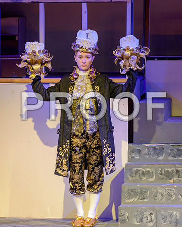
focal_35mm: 326
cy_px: 96
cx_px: 23
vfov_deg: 5.9
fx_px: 2192
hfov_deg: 4.8
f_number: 2.8
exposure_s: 1/100
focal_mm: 200
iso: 1000
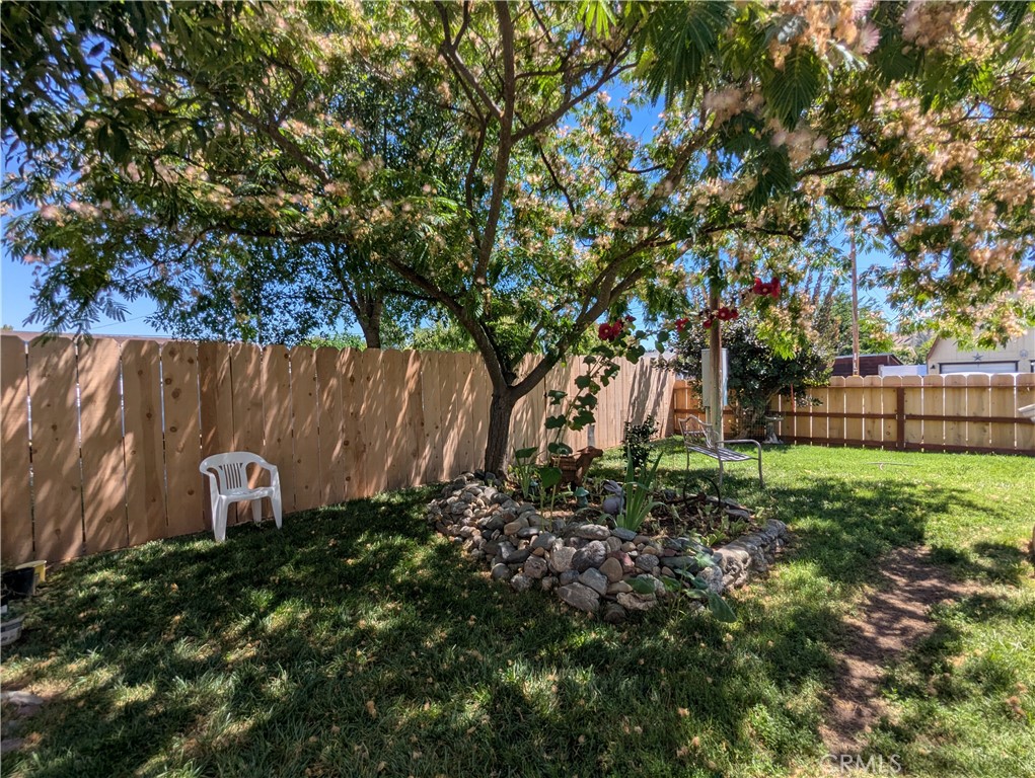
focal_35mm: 16
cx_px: 518
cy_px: 389
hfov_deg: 94.4
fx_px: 479
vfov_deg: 78.2
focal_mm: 2.35
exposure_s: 1/903
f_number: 2.2
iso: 44
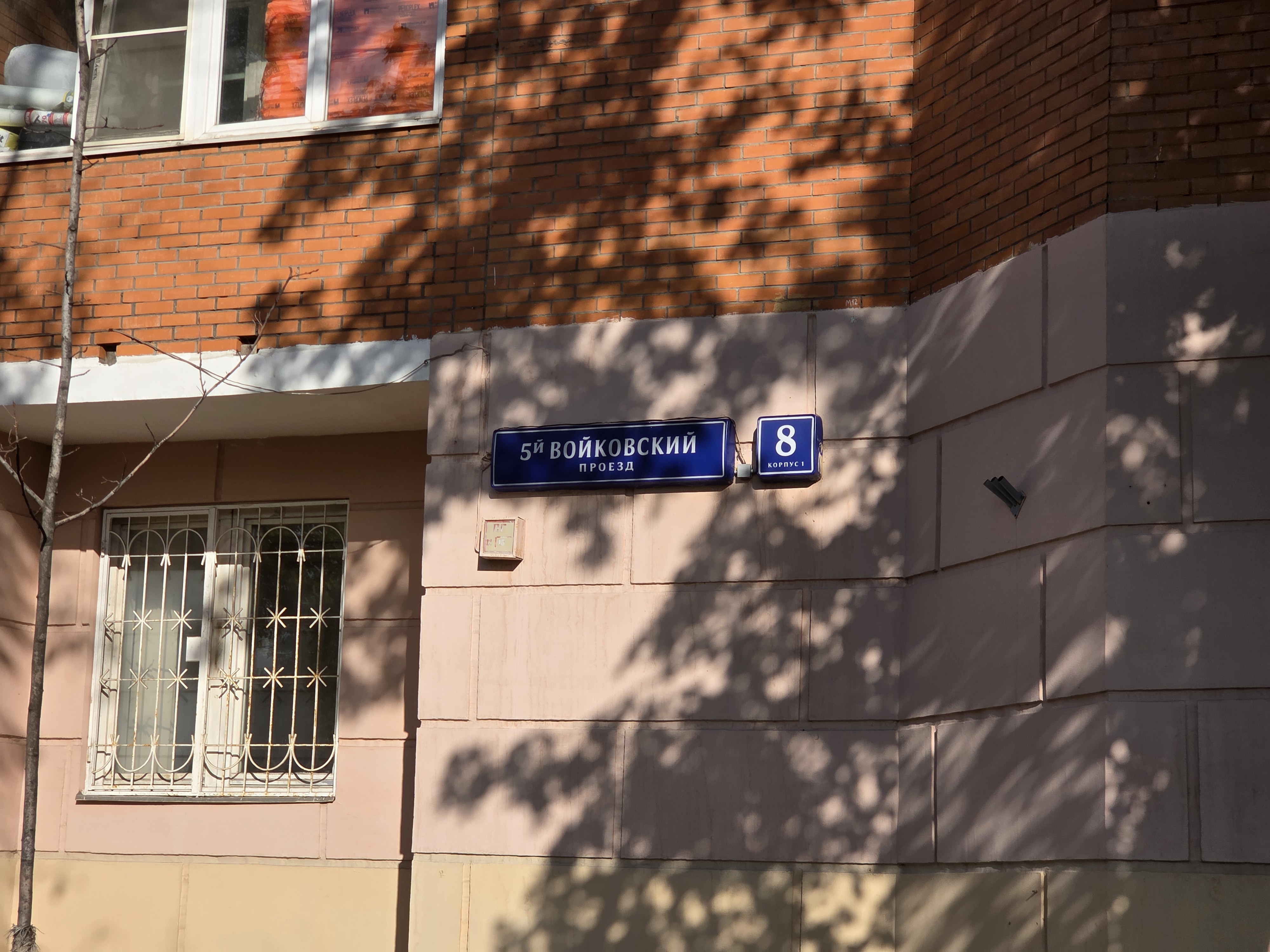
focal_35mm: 69
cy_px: 476
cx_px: 635
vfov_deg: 21.3
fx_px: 2531
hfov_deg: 28.2
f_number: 2.4
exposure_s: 1/1433
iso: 25
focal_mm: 7
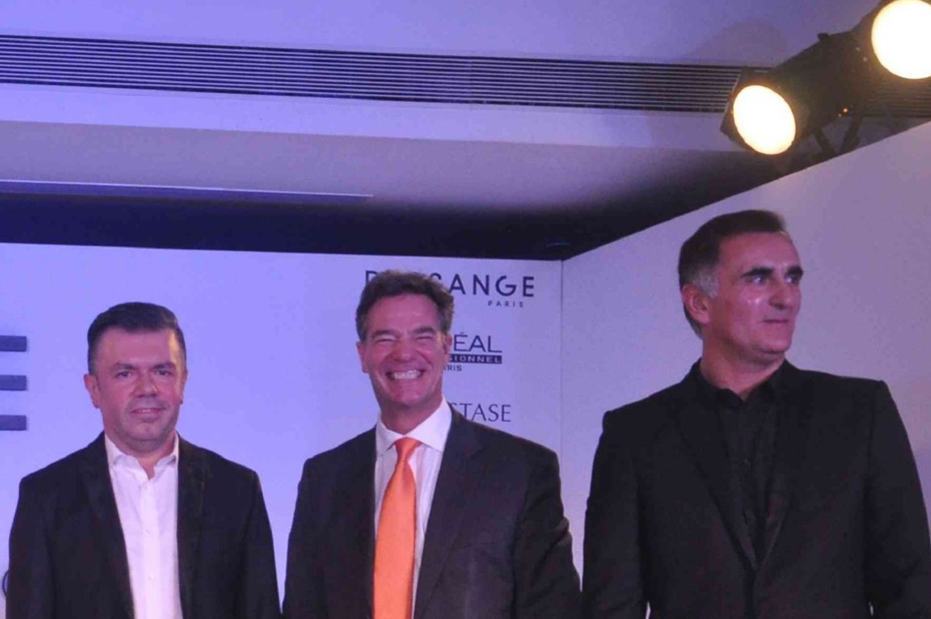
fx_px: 2635
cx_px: -126
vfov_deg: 13.1
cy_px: 693
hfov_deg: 19.1
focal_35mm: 102
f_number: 10
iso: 1250
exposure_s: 1/100
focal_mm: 28
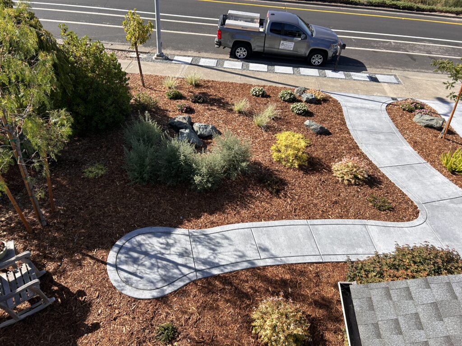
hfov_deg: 67.3
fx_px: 347
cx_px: 231
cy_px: 173
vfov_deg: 53.1
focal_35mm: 26
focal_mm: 5.7
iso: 50
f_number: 1.5
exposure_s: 1/2513
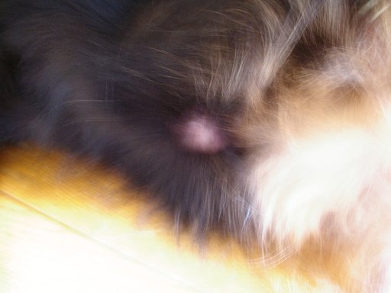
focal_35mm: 37
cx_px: 196
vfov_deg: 38.7
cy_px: 146
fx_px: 418
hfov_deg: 50.1
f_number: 2.8
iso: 200
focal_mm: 7.8
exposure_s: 1/1.67
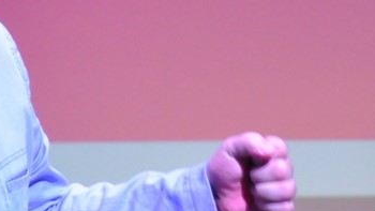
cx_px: -165
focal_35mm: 544
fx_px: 5407
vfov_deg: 2.2
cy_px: 17
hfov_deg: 4.0
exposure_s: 1/100
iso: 3200
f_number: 5.3
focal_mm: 105
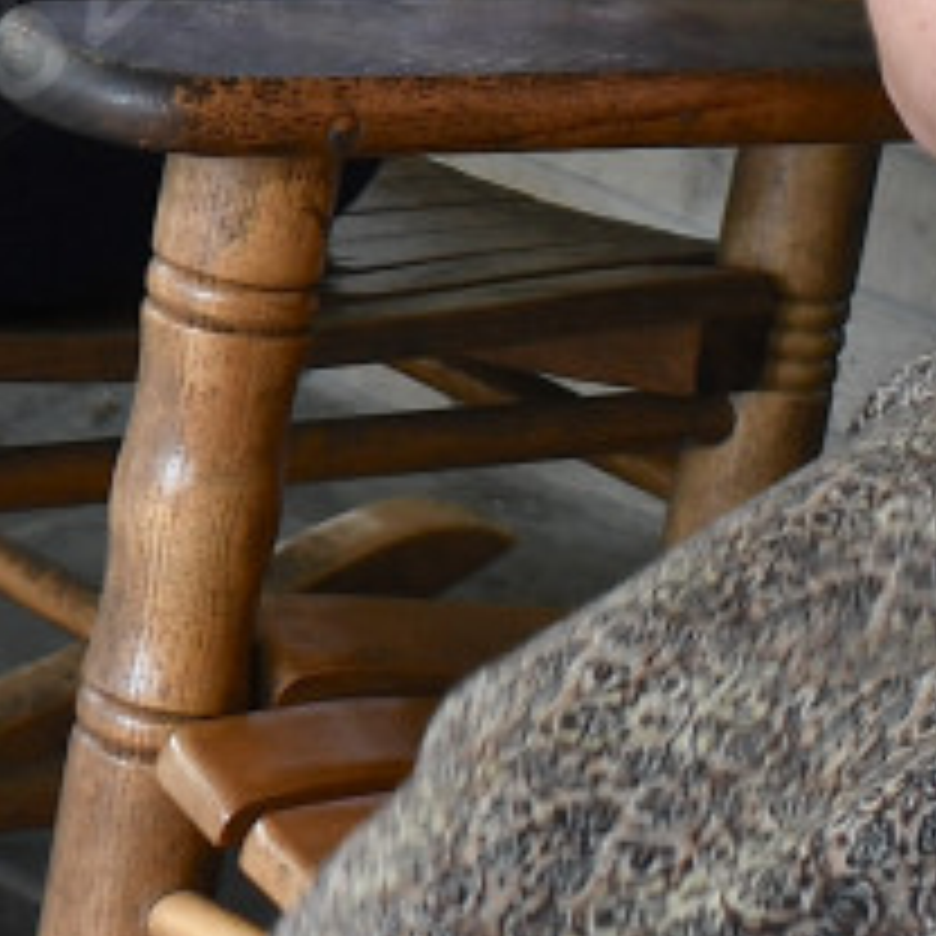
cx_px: -580
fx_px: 8290
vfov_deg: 6.3
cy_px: -796
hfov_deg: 6.4
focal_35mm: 271
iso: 320
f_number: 4.2
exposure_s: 1/50
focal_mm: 31
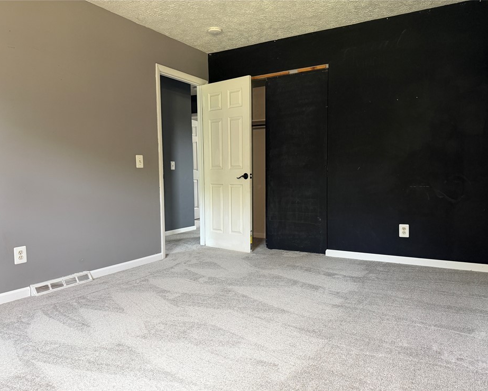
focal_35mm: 26
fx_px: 375
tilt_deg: -5.3
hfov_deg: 66.0
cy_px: 203
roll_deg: +0.4
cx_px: 260
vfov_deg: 54.9
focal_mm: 6.76
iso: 250
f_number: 1.78
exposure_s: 1/60
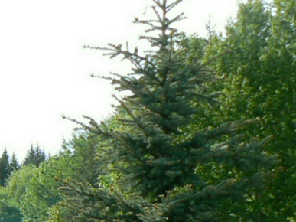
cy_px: 362
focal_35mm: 119
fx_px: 1017
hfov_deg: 15.4
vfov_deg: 11.7
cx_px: -135
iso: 80
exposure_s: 1/320
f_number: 5.6
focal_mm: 6
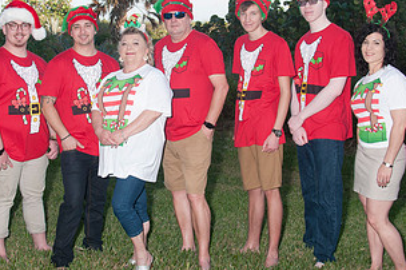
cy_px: 85
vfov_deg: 21.4
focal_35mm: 63
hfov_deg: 31.8
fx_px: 710
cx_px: 156
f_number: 6.3
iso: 100
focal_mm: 22
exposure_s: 1/250
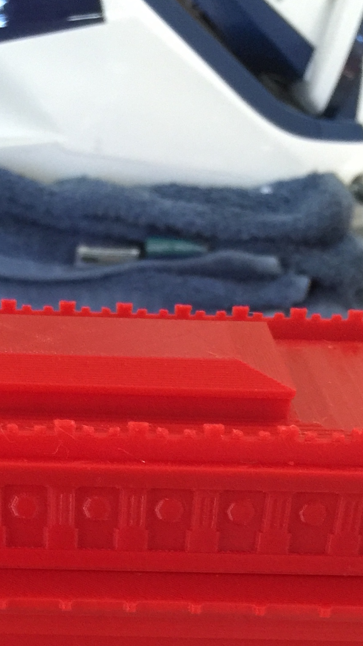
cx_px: 95
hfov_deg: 17.6
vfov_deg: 28.5
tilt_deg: -35.2
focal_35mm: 68
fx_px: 1164
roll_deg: -0.8
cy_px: 687
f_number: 2.2
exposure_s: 1/17
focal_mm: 4.15
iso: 125
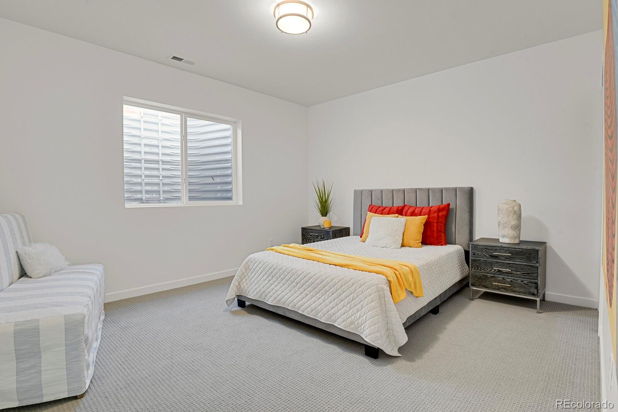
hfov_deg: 93.3
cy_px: 206
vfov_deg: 70.4
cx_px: 309
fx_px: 292
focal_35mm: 17
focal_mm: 17
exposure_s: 6
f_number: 8
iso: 250
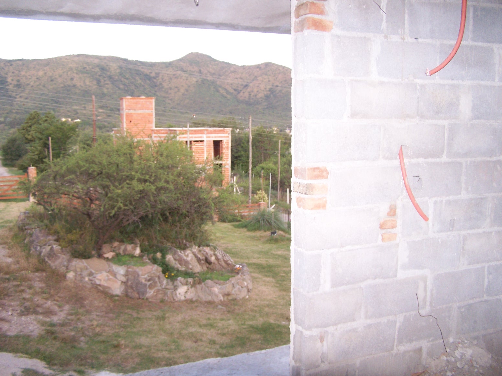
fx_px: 551
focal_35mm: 38
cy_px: 188
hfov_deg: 49.0
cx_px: 251
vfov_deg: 37.7
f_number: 2.8
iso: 140
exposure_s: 1/60
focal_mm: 6.3
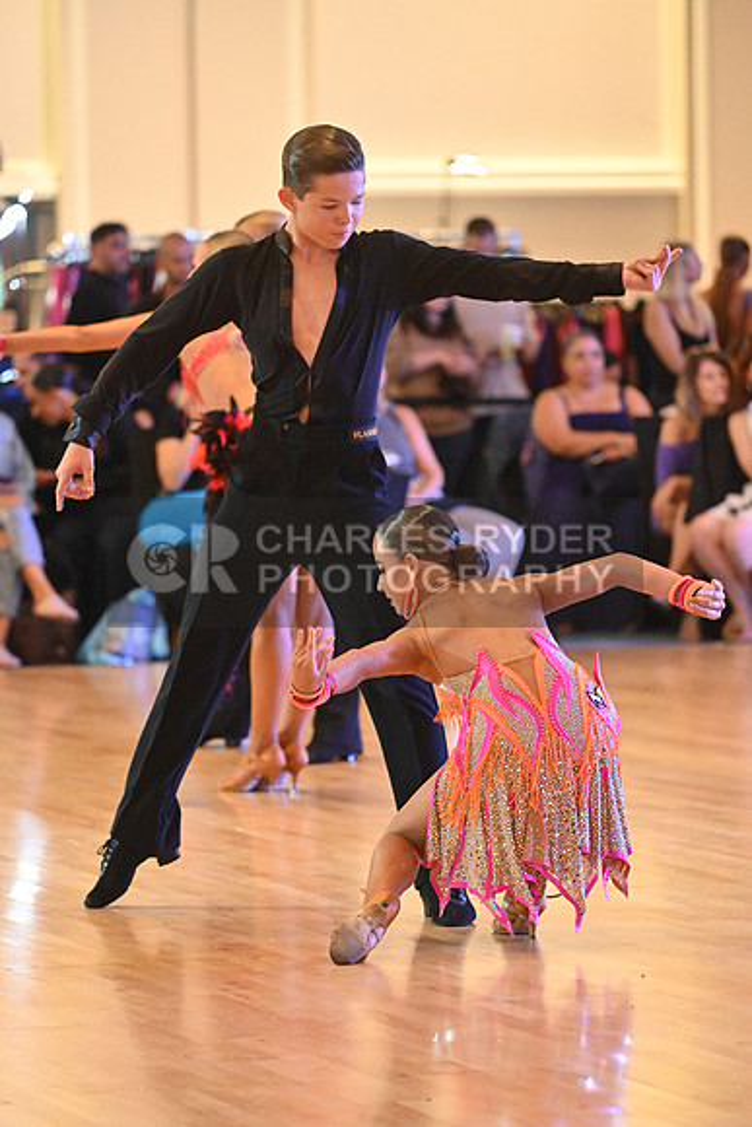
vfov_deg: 12.1
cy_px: 564
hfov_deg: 8.1
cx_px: 376
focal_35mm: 170
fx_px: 5323
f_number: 4.5
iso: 8000
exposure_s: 1/400
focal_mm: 170
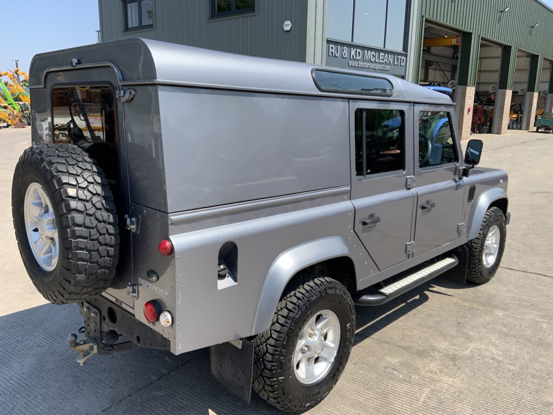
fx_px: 463
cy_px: 208
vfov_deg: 48.2
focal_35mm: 29
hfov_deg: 61.7
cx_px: 276
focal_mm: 3
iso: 16
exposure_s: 1/1221
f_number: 1.8
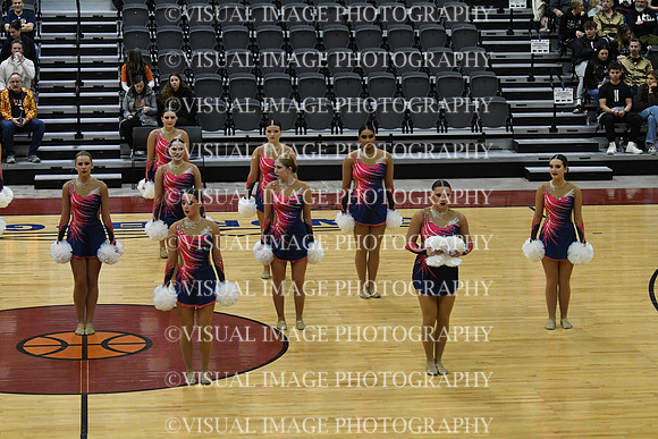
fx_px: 1920
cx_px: 329
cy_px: 220
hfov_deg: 19.5
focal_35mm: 105
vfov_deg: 13.0
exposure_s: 1/500
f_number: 4
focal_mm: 70
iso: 4000
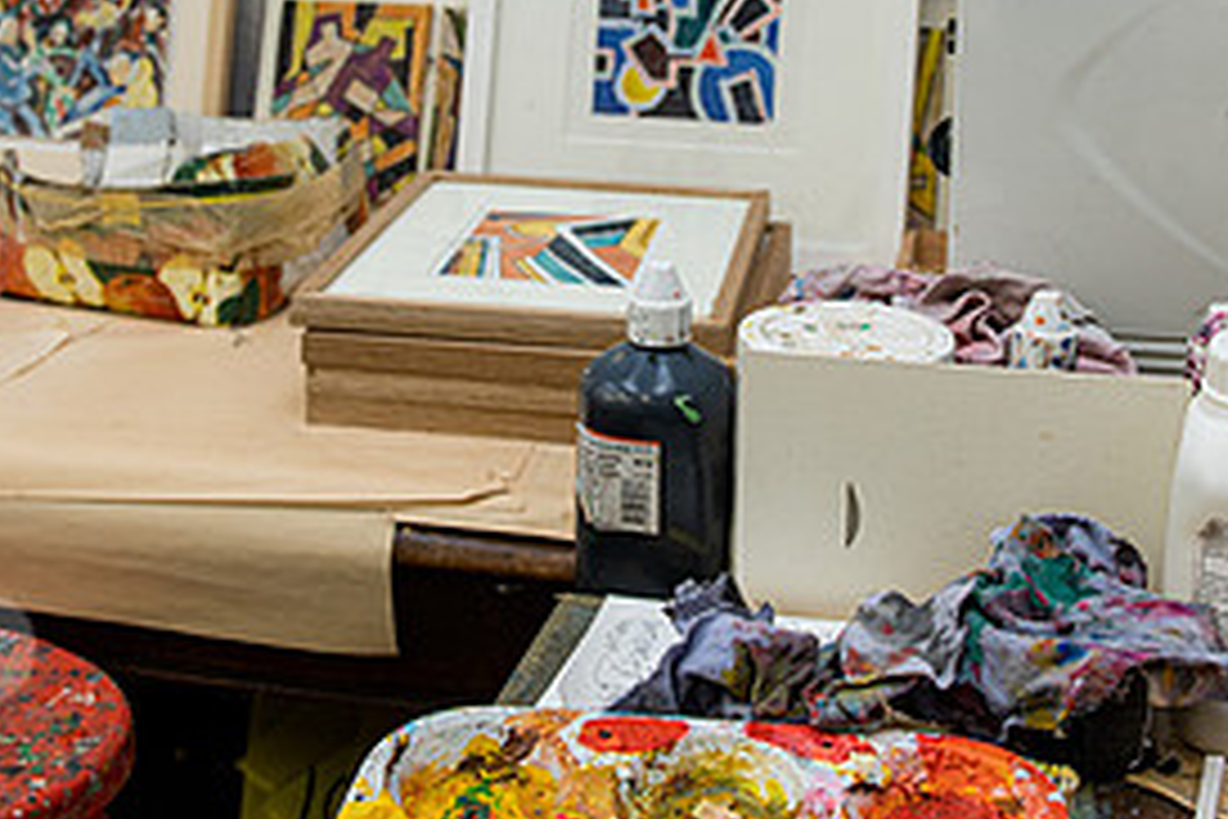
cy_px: 196
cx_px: 652
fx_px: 1740
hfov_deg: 38.9
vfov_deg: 26.1
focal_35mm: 51
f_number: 5.6
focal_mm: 24
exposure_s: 1/10
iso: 64
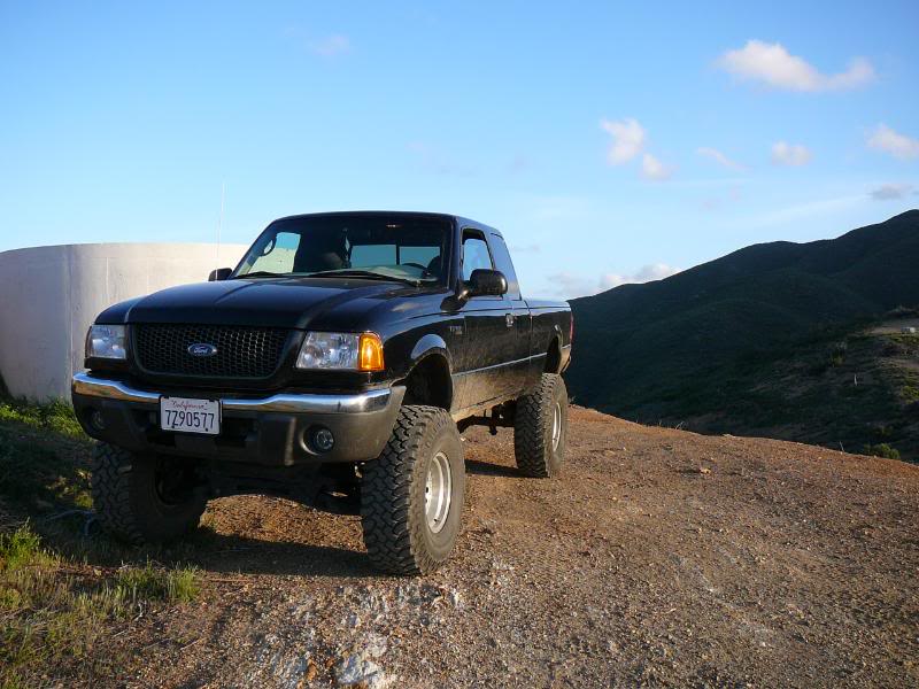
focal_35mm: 35
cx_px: 460
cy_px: 344
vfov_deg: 40.7
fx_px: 929
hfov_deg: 52.6
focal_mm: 5.2
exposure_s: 1/400
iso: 80
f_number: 2.8
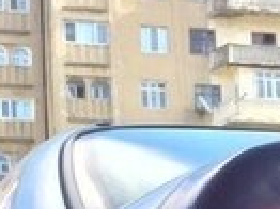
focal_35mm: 146
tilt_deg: +3.4
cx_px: 214
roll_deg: +1.1
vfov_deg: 9.2
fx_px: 1180
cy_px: 483
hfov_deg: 13.5
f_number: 2.2
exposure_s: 1/323
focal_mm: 4.15
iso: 32
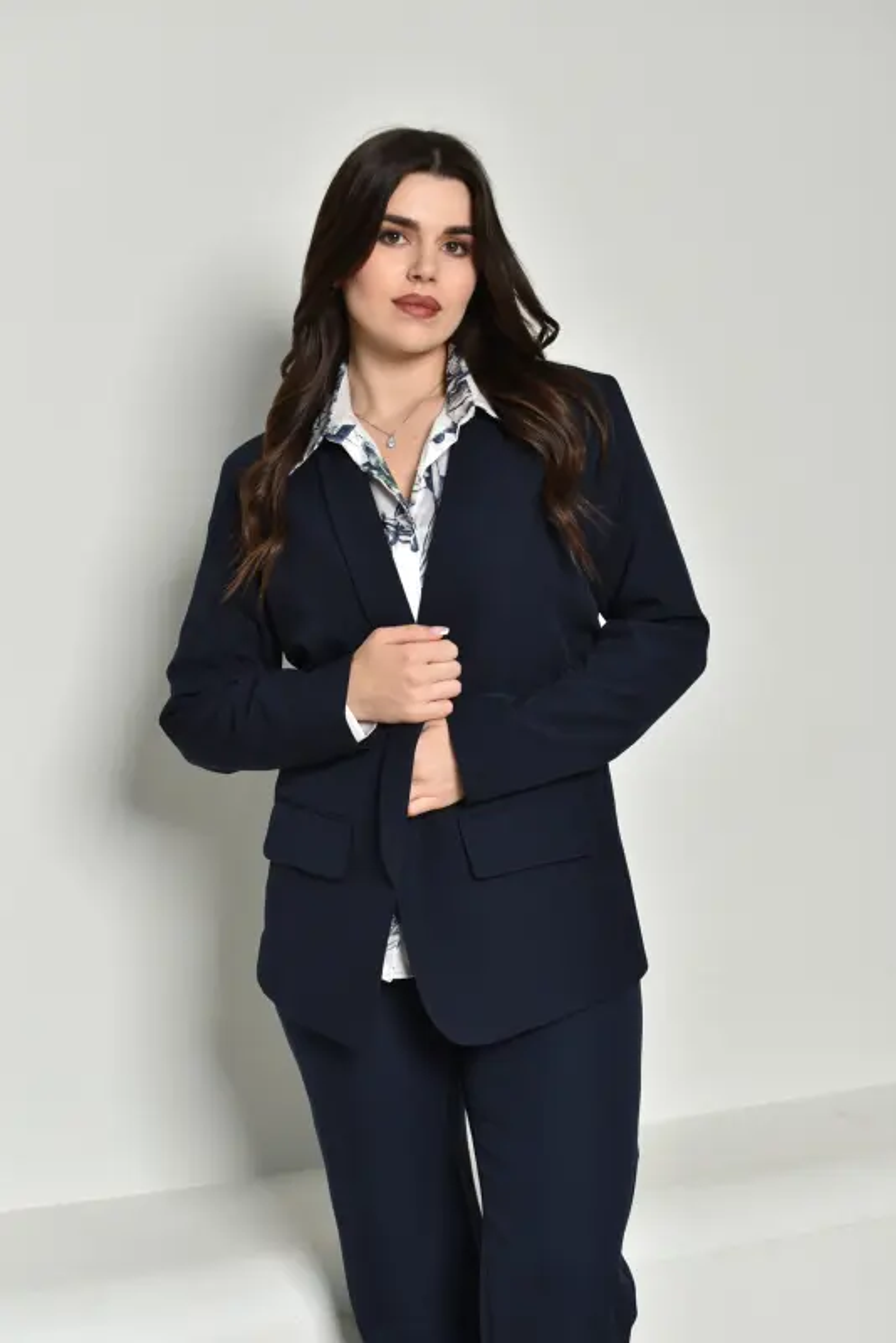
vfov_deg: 37.8
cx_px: 448
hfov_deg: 25.8
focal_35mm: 52
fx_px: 1958
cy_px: 672
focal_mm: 35
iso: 160
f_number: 4
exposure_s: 1/160
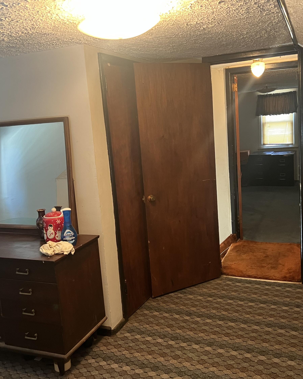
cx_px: 159
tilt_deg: -9.9
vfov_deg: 52.8
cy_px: 190
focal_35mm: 34
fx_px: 381
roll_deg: +4.6
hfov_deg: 43.3
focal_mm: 5.7
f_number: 1.5
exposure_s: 1/40
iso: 400
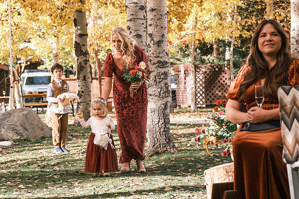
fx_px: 953
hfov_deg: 17.8
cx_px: 104
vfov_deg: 11.9
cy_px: 130
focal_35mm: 115
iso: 400
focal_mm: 58.7
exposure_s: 1/500
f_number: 4
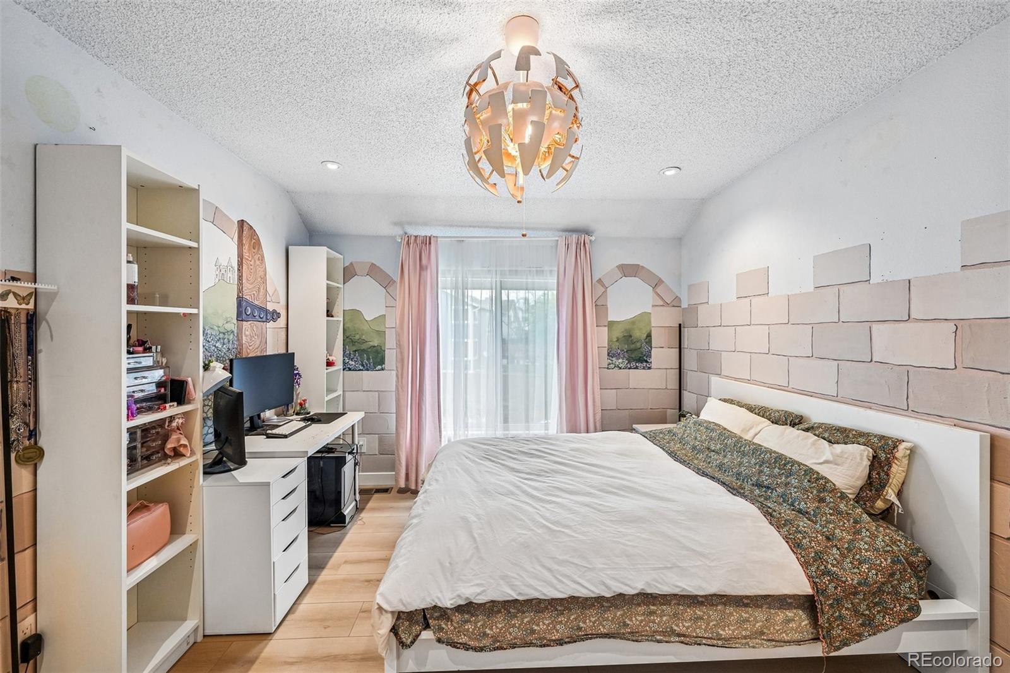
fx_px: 393
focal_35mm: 14
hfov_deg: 104.3
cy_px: 336
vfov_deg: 81.2
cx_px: 505
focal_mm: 14
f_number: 10
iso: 250
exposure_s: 1/15
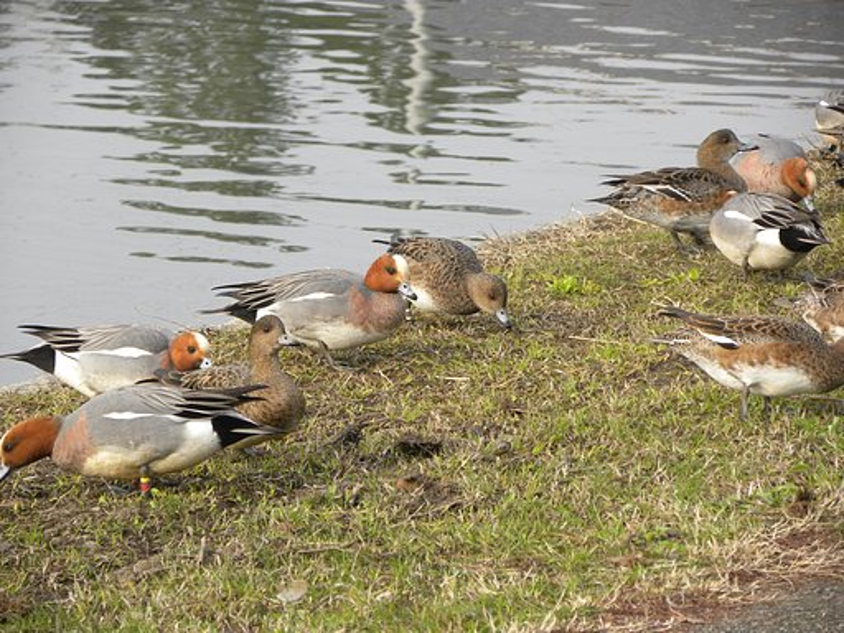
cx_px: 422
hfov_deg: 5.9
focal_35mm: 337
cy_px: 316
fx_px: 8217
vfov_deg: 4.4
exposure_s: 1/148
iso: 93
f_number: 5
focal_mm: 59.9
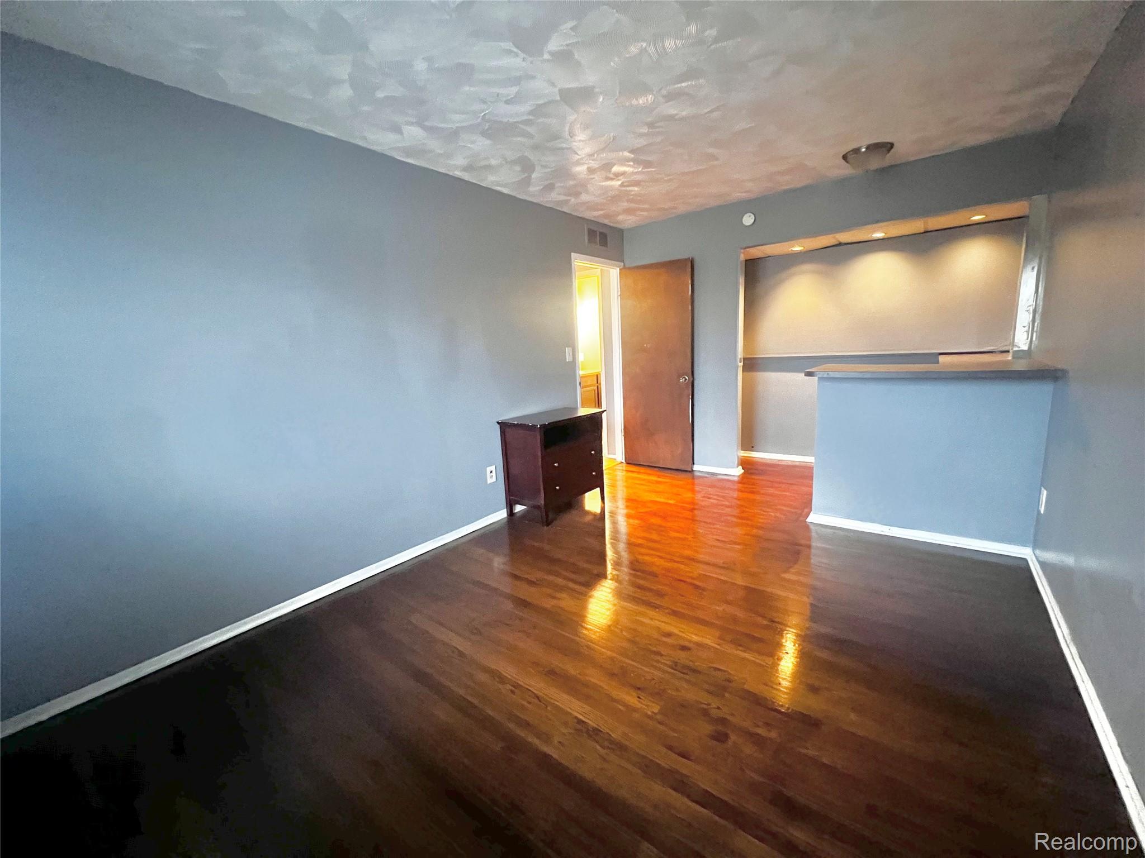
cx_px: 572
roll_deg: +3.1
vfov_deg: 89.9
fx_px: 430
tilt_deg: -10.9
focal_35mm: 13
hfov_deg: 106.2
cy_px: 429
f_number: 1.8
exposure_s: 1/30
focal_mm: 1.57
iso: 1000
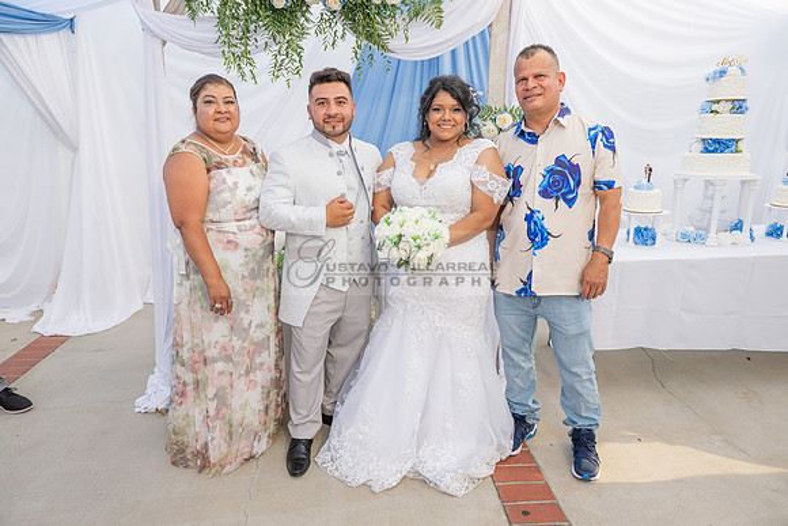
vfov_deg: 53.2
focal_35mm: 24
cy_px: 263
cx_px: 394
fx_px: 525
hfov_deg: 73.7
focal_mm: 24
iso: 200
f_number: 5.6
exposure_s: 1/125
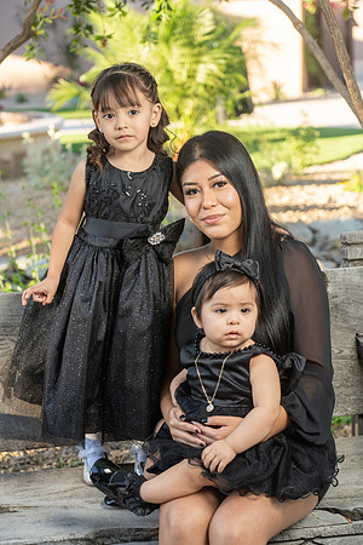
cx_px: 182
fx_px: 983
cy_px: 272
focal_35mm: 65
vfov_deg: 31.0
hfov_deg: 20.9
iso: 320
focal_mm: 65
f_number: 4
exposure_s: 1/250
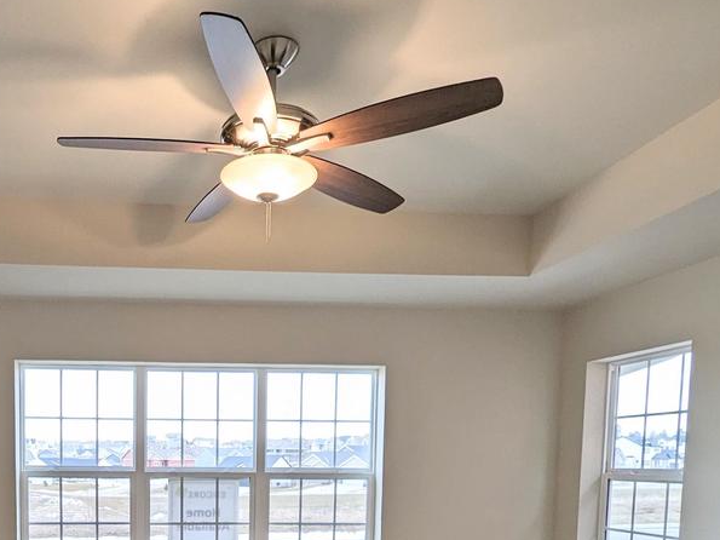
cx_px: 175
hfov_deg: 59.9
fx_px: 582
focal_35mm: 28
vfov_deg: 44.2
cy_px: 509
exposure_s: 1/50.3
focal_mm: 1.95
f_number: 2.2
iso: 62
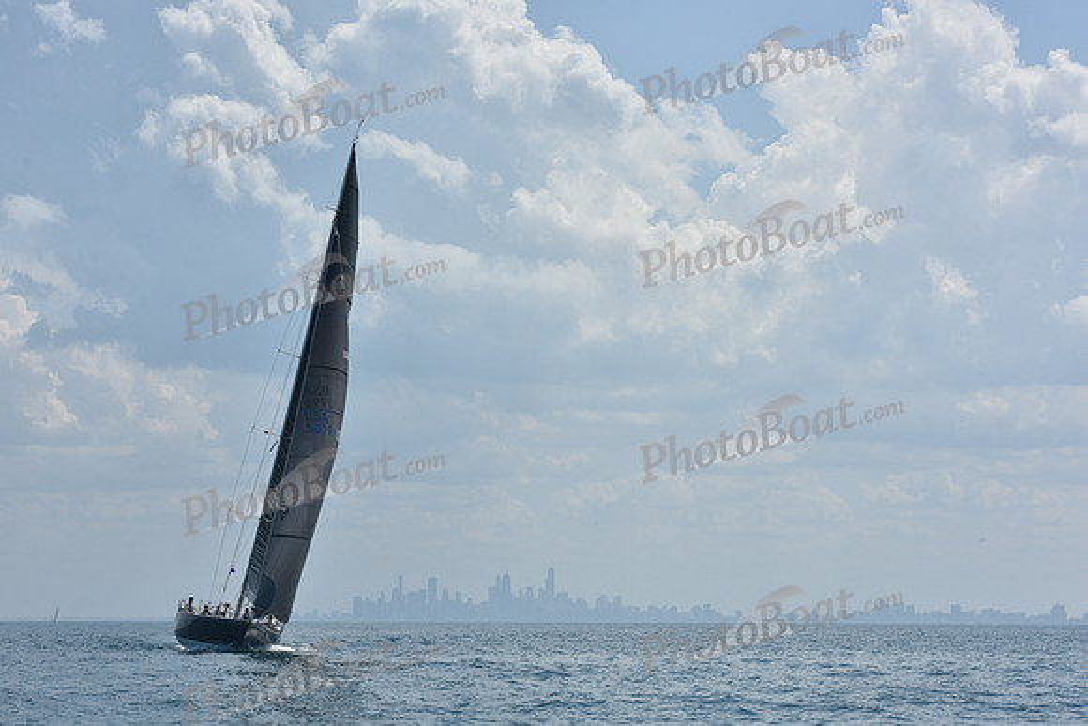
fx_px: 2600
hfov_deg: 23.6
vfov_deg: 15.9
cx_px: 544
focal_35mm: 86
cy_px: 363
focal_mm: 86
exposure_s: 1/1250
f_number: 10
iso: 250
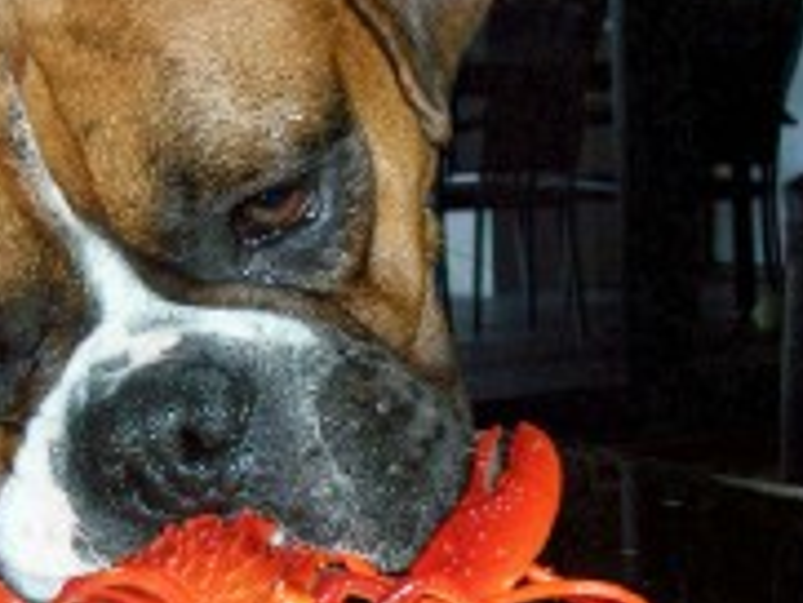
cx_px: 231
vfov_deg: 19.6
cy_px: 430
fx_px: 1741
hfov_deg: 25.7
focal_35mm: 75
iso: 80
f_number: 2.7
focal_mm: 5.6
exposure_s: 1/60
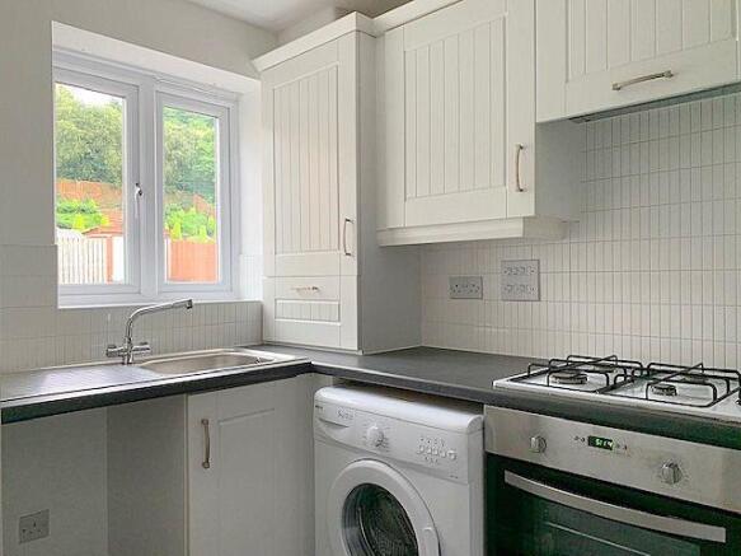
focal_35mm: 26
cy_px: 278
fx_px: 556
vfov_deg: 53.0
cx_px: 370
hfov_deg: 67.3
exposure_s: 1/114
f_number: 1.8
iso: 100
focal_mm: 4.25
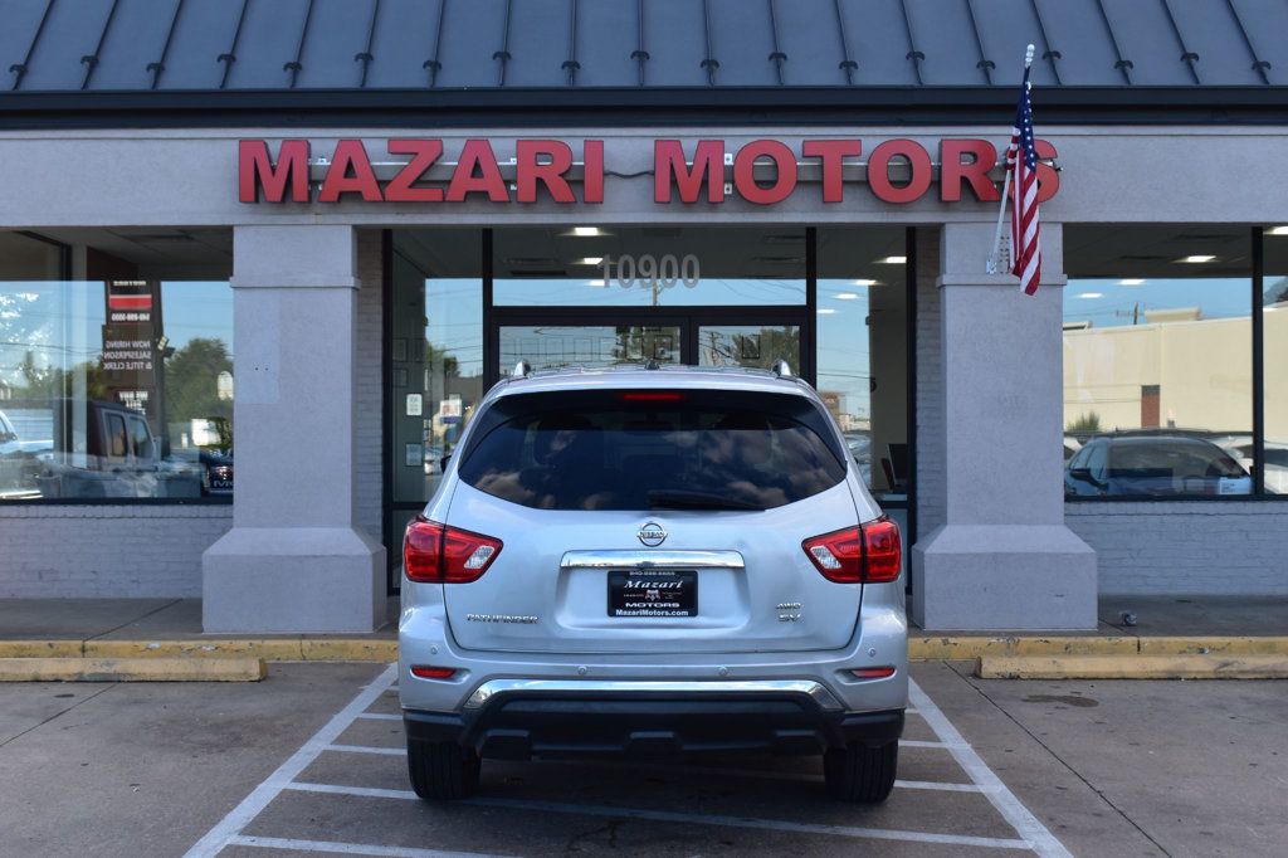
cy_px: 429
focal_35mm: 48
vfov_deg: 28.1
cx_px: 644
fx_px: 1717
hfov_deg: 41.1
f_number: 10
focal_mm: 32
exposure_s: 1/200
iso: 400
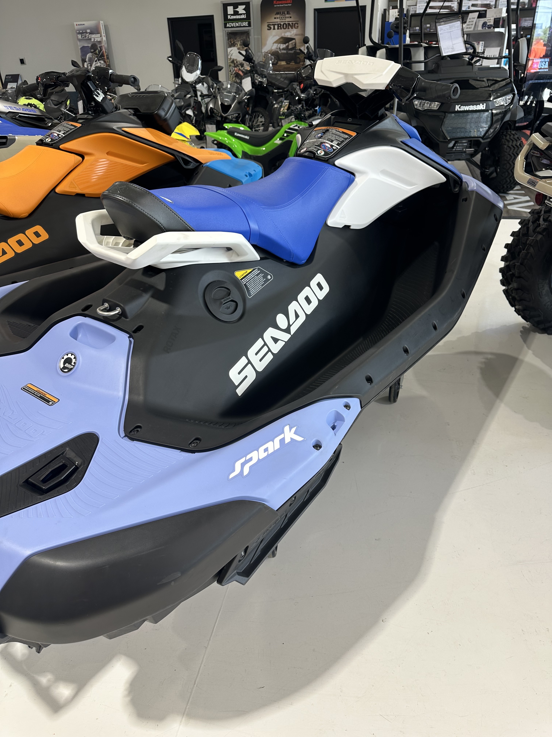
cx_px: 276
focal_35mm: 24
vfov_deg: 71.6
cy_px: 368
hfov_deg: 56.8
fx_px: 510
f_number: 1.78
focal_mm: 6.86
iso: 80
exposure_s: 1/120
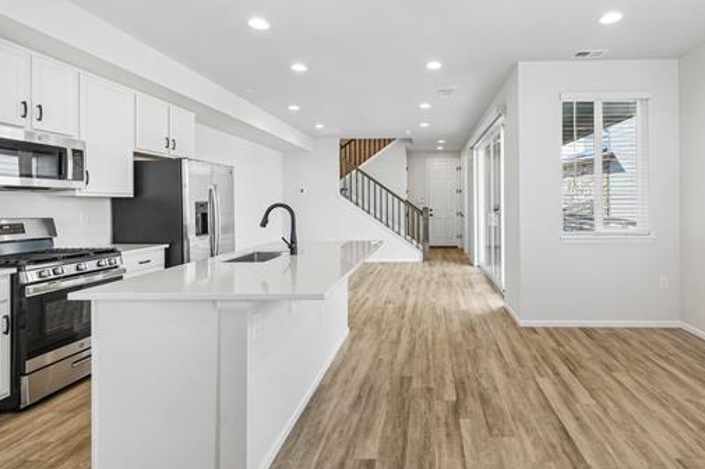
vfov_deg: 64.2
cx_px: 413
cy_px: 201
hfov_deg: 86.1
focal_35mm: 19
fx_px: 372
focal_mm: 10
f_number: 8
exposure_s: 1/50
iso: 800
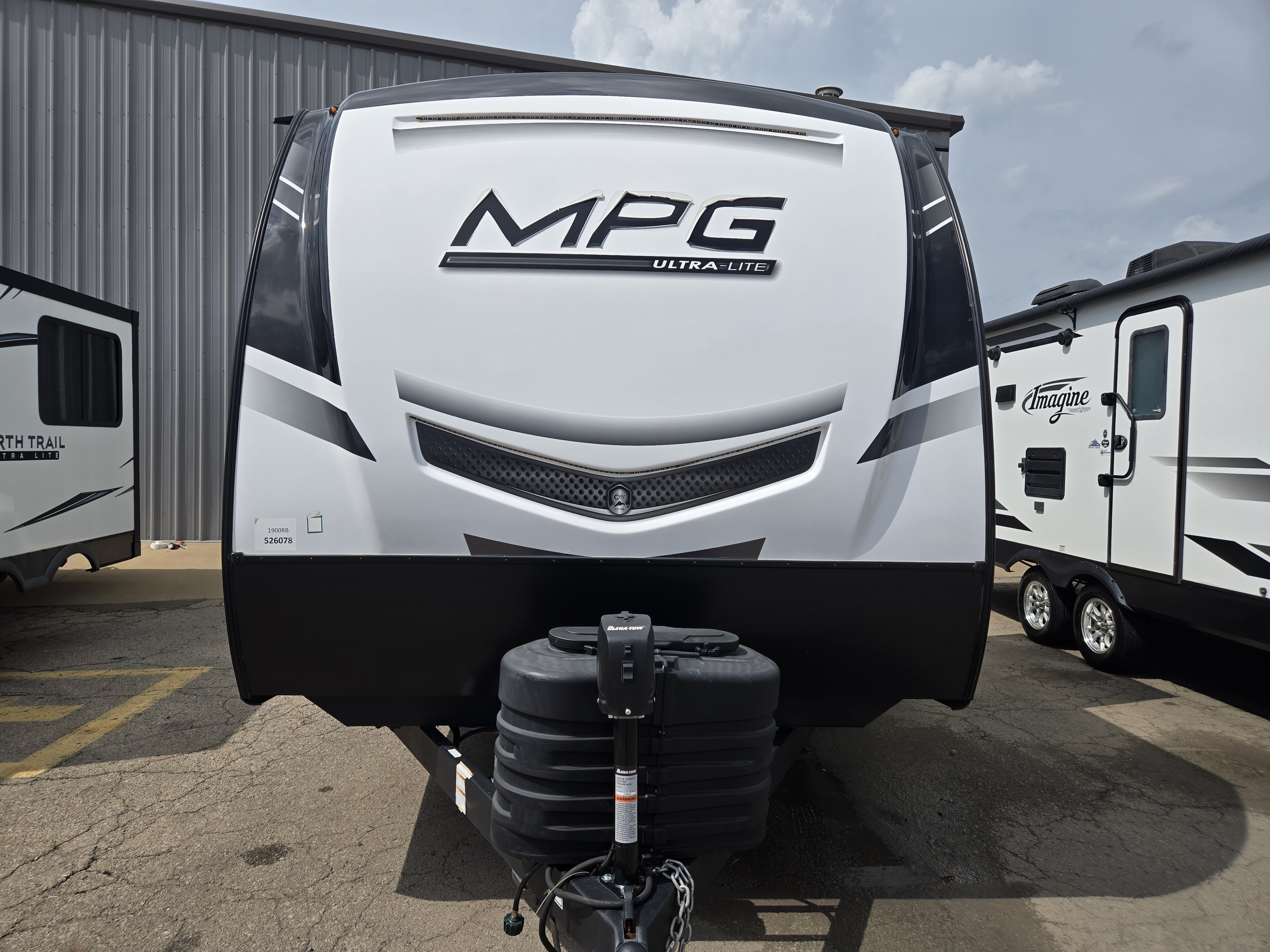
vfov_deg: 58.9
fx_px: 844
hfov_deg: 73.9
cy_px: 476
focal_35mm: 23
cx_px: 635
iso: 25
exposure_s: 1/3168
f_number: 1.8
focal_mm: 5.4
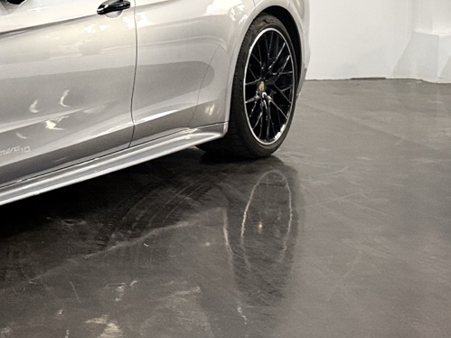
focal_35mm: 77
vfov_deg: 18.7
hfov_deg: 22.1
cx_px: -174
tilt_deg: -4.8
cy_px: 21
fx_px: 1003
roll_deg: +1.0
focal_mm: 6.76
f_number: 1.78
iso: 400
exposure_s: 1/60
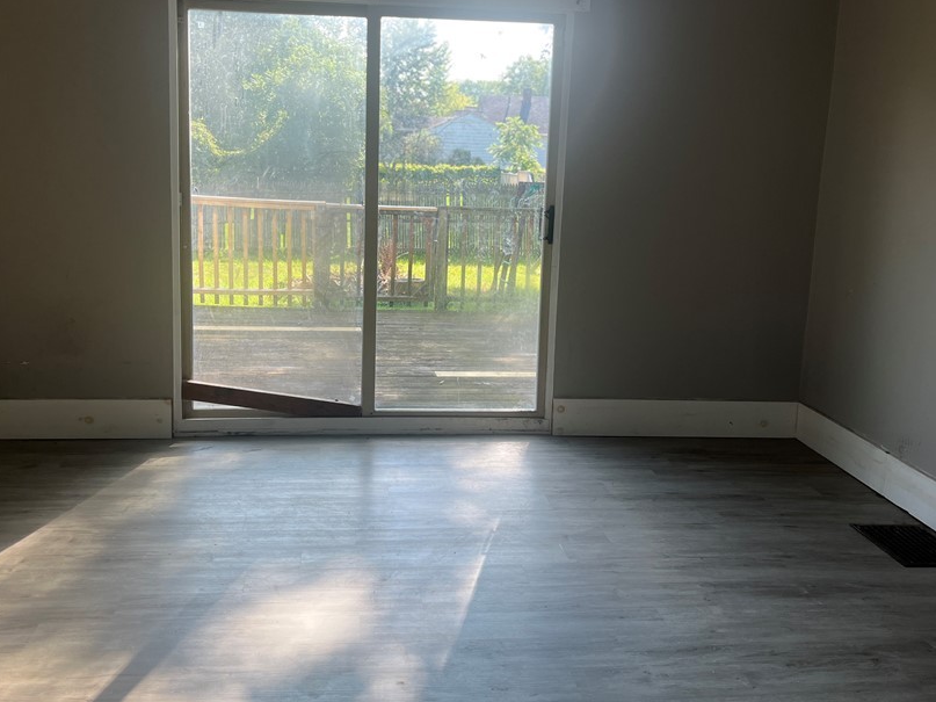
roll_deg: -1.3
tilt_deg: -9.8
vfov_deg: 42.9
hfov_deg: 55.2
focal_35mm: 33
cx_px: 419
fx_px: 892
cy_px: 312
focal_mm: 5.1
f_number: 1.6
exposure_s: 1/384
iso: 50
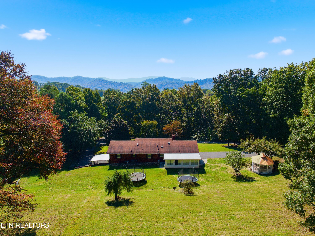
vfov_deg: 56.8
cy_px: 118
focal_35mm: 24
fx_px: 218
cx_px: 158
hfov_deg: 71.6
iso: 290
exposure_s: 1/4000
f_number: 2.8
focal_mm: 12.3
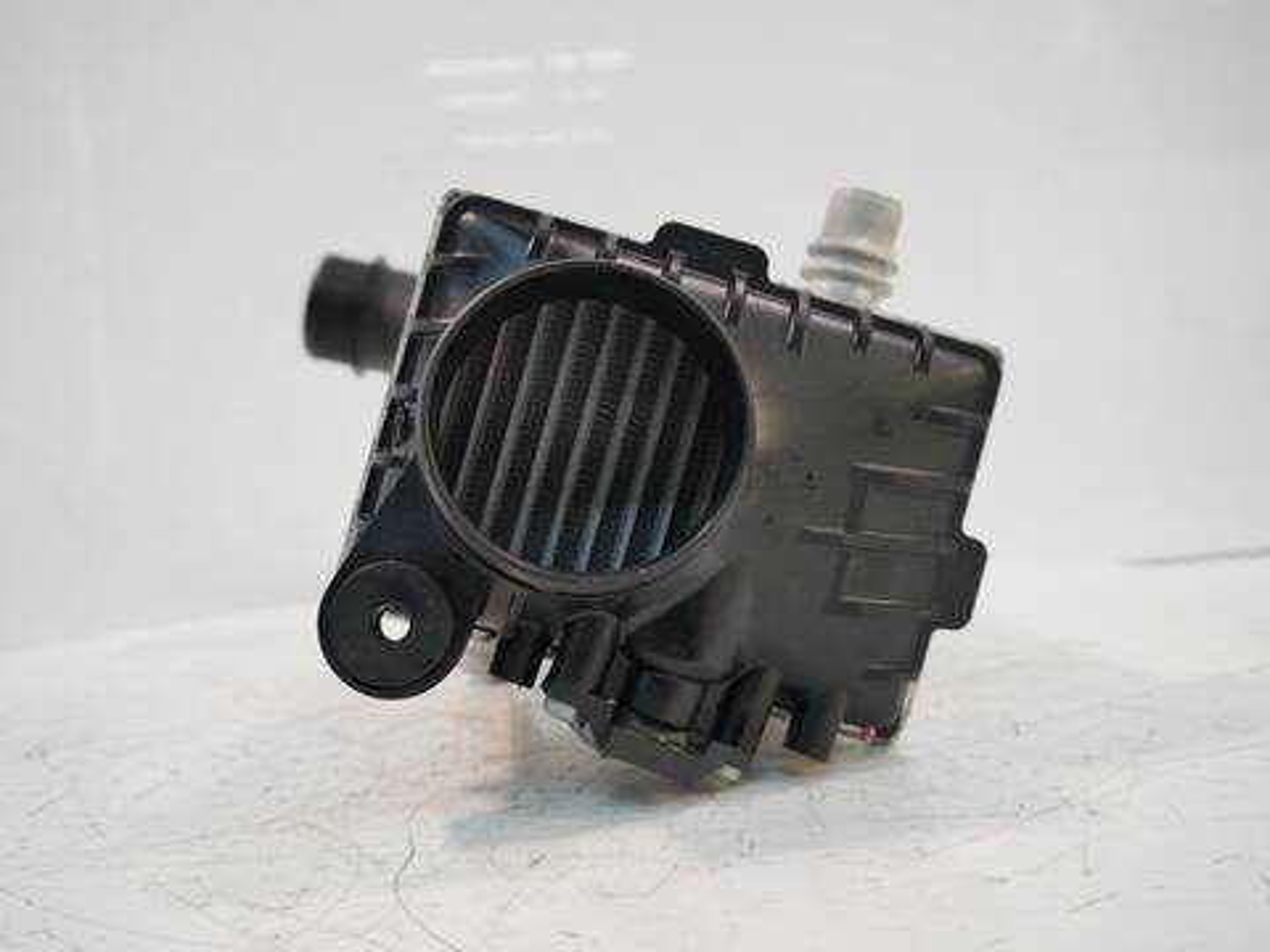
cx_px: 635
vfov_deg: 49.7
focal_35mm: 28
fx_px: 1027
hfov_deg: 63.4
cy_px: 476
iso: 1000
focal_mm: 14
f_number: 3.5
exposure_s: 1/125
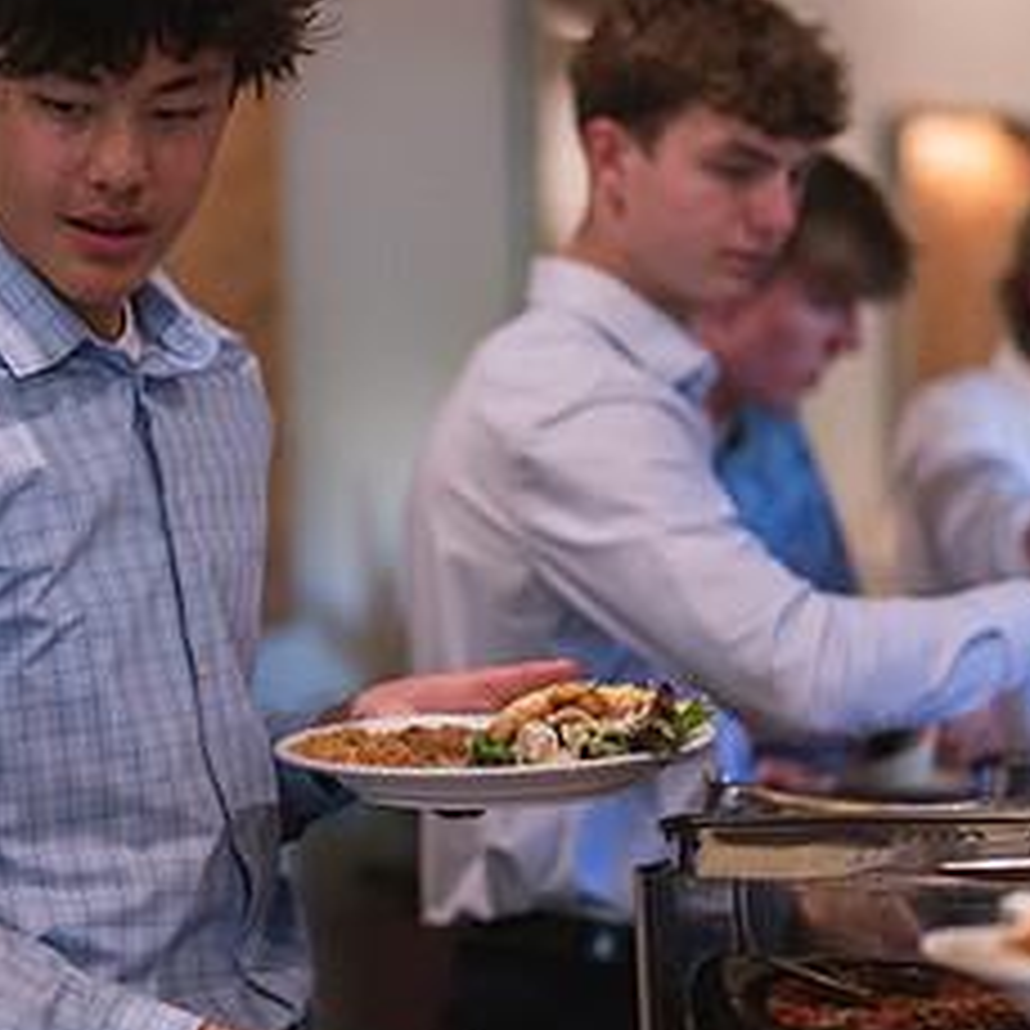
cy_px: 418
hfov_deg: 14.4
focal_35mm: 120
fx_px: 4040
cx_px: 63
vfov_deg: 14.5
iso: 1250
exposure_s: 1/400
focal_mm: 50
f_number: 1.2
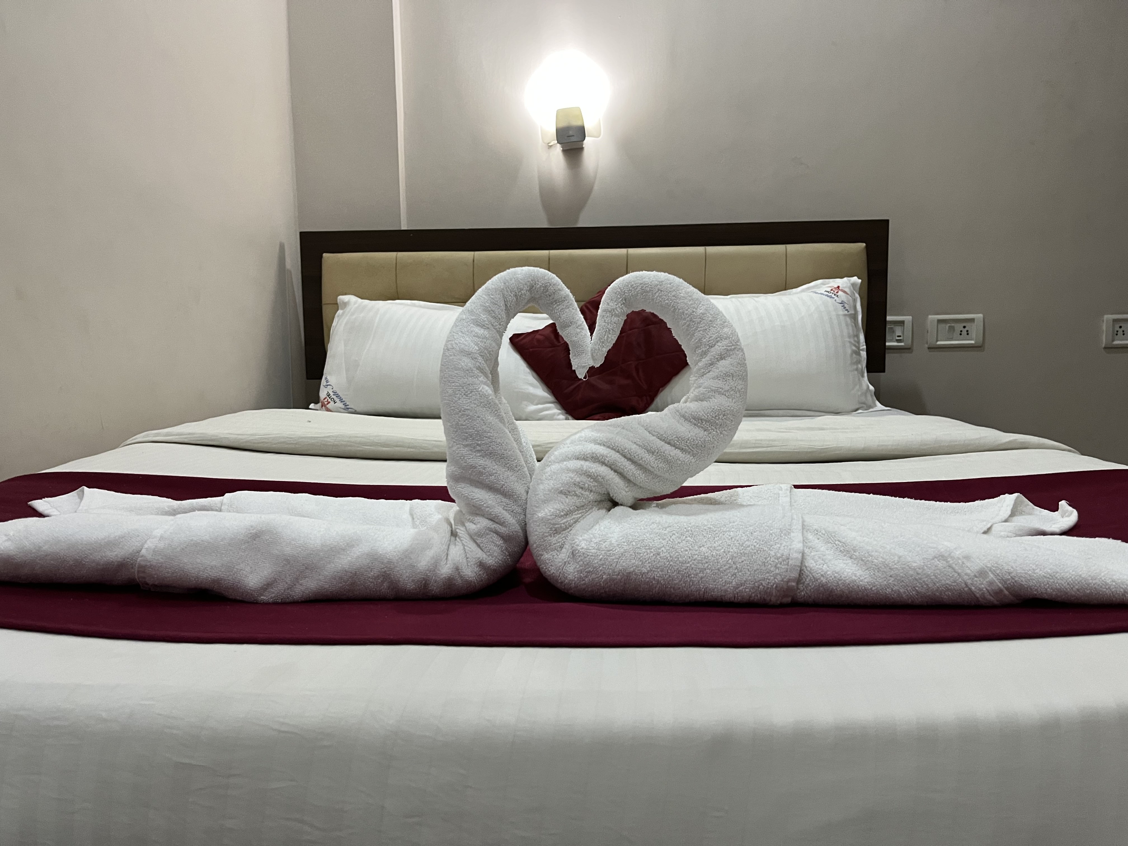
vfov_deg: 53.1
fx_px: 847
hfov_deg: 67.3
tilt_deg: -6.8
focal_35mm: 26
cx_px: 564
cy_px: 423
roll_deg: +1.5
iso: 320
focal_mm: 5.1
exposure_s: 1/50
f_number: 1.6
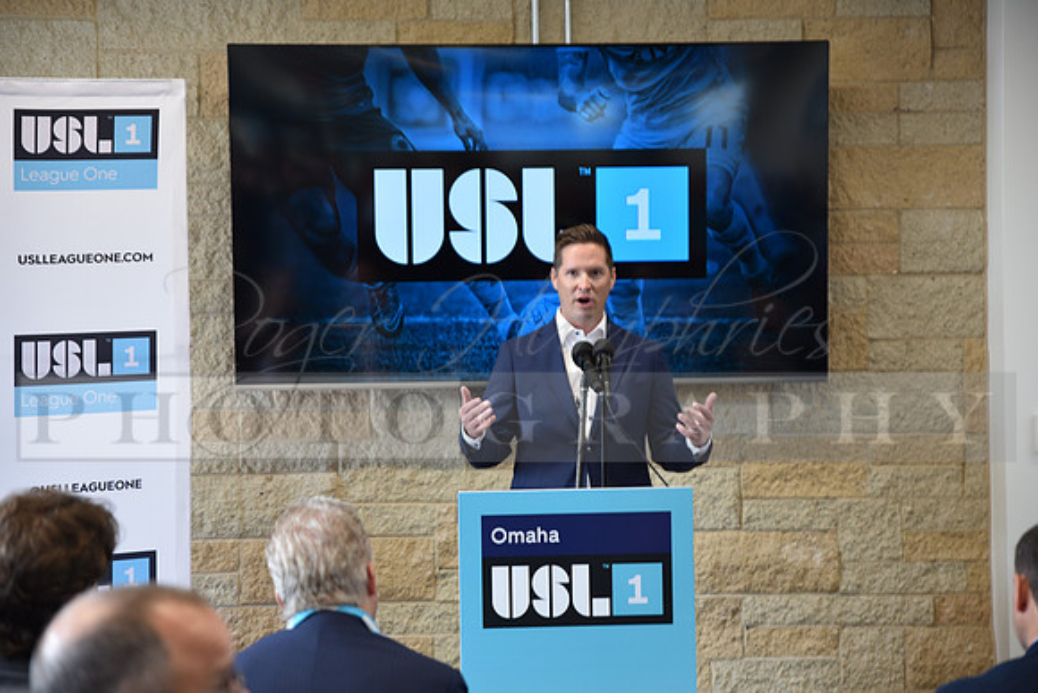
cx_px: 519
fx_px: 2019
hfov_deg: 28.8
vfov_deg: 19.5
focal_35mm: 70
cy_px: 346
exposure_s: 1/60
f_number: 2.8
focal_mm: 70
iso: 400
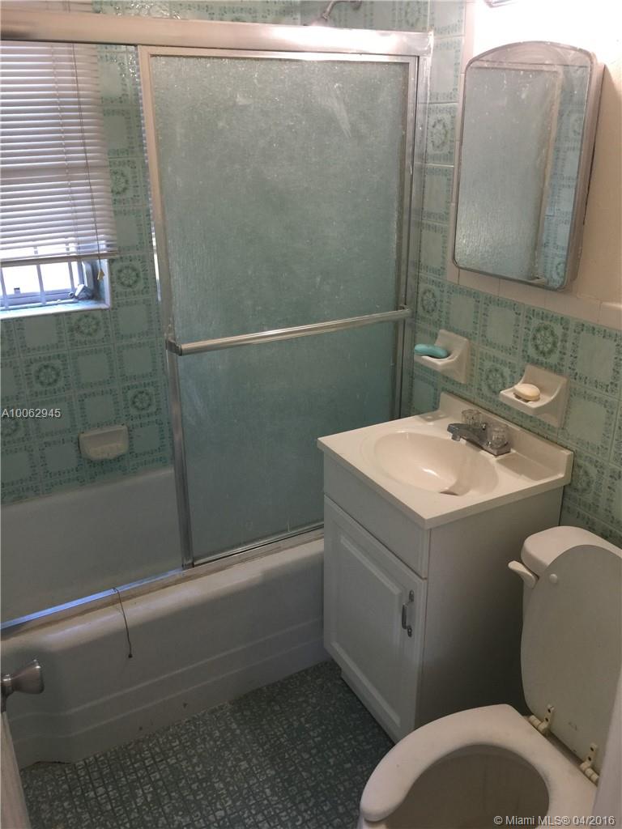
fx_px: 695
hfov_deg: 48.2
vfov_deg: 61.7
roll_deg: +1.0
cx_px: 311
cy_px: 414
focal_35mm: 29
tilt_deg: -21.5
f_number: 2.2
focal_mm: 4.15
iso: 64
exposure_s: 1/15
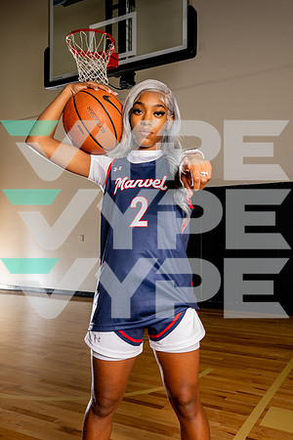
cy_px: 220
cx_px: 146
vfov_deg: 57.2
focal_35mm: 33
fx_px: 403
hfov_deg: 40.0
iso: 640
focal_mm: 33
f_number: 7.1
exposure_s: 1/200
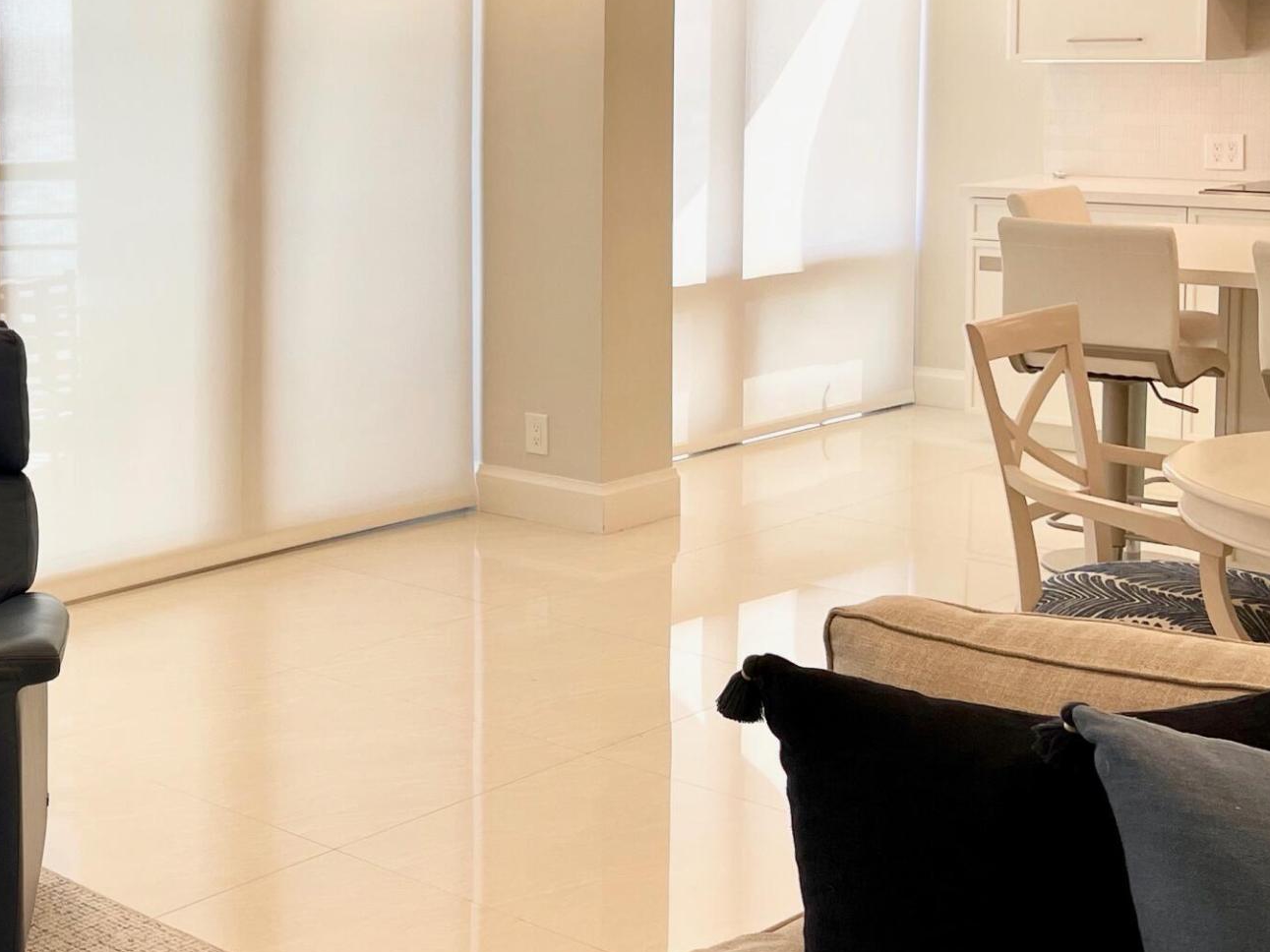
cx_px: -59
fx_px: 2128
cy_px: 218
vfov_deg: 24.9
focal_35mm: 58
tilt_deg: -4.3
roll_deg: +0.6
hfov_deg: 30.4
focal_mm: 4.2
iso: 32
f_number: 1.6
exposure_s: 1/125
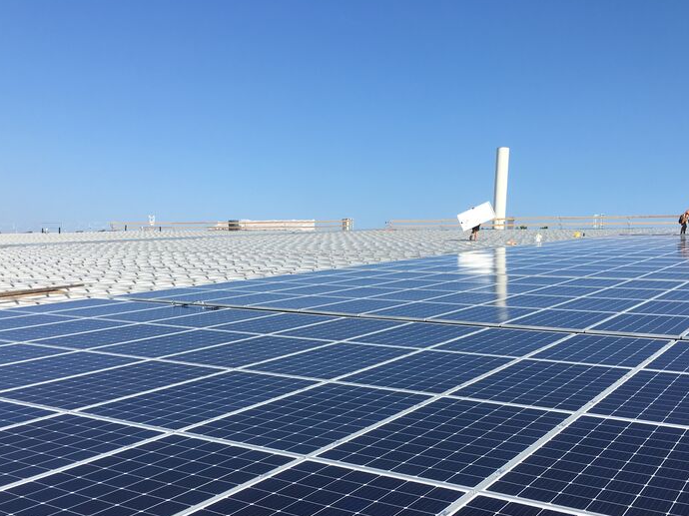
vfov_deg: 38.4
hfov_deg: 50.1
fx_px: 736
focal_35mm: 37
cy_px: 316
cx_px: 369
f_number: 2.2
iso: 25
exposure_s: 1/1304
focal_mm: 4.15
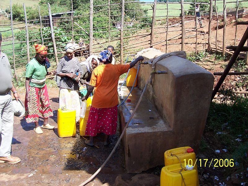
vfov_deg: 41.8
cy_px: 93
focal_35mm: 34
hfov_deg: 54.0
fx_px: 244
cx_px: 124
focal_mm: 5.6
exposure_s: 1/180
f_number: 5.6
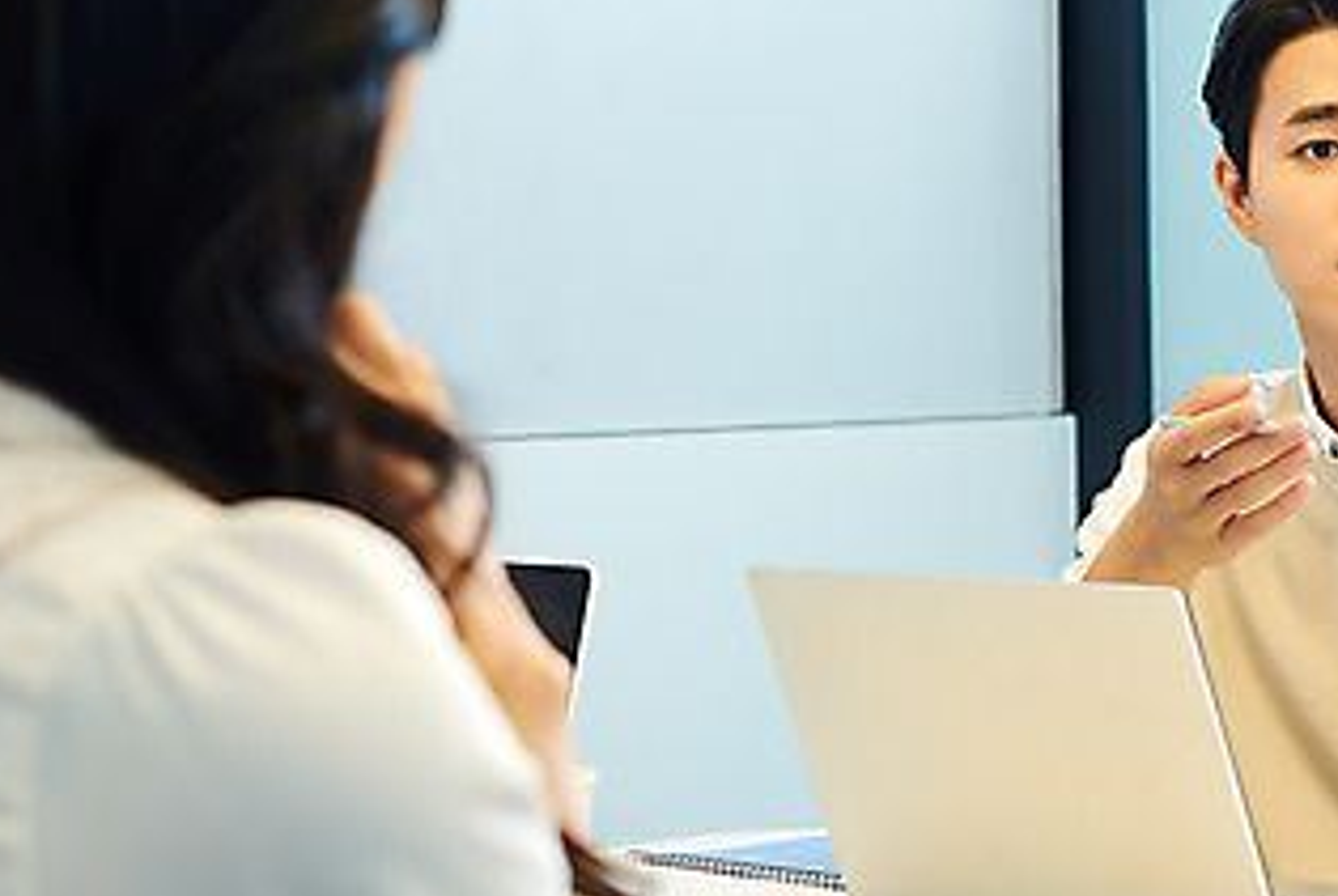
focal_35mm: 95
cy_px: 285
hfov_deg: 21.2
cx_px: 1085
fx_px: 3536
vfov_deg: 14.4
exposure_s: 1/80
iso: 250
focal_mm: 50
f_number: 4.5
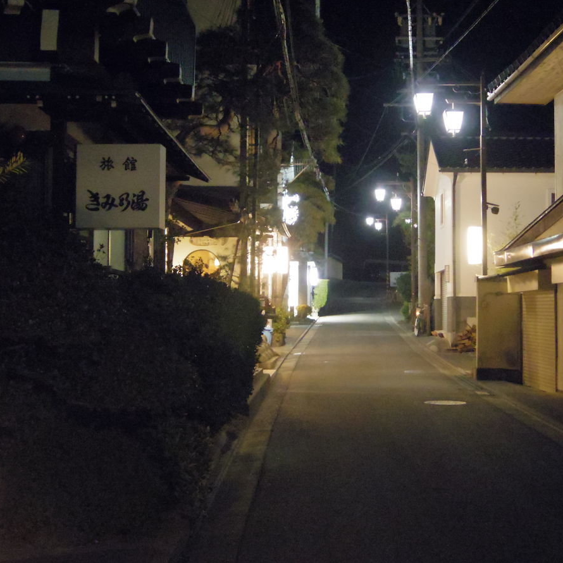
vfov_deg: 30.6
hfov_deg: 30.5
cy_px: 282
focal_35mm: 56
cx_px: 345
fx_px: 1030
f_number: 1.9
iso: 3200
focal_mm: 8.5
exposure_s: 1/20
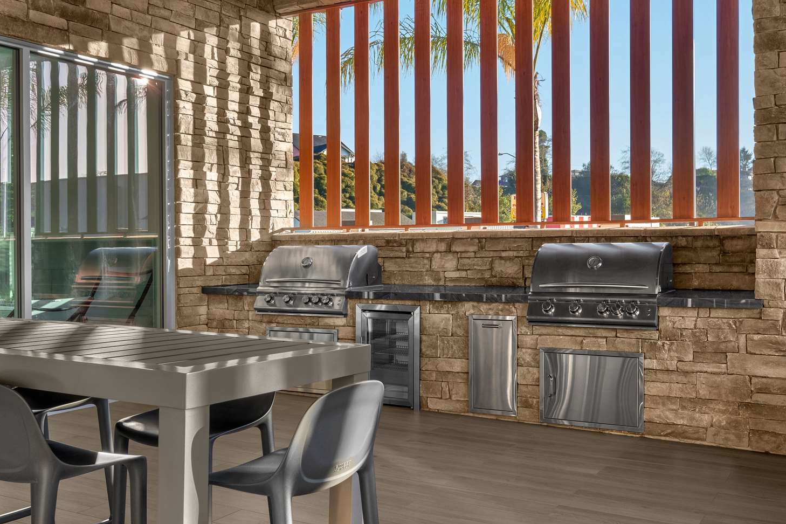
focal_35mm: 37
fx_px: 808
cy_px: 269
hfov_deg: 51.9
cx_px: 383
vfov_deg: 35.9
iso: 400
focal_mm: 24
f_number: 8
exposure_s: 1/400
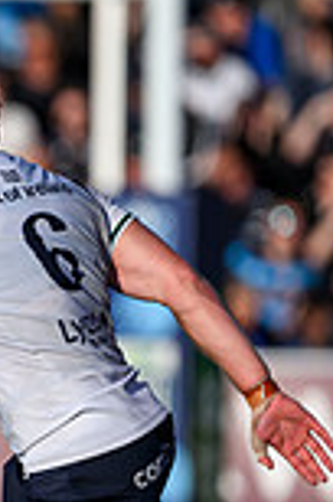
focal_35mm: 1674
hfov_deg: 0.8
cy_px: 362
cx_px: -431
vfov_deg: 1.2
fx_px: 23330
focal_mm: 400
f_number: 3.5
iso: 800
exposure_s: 1/12800
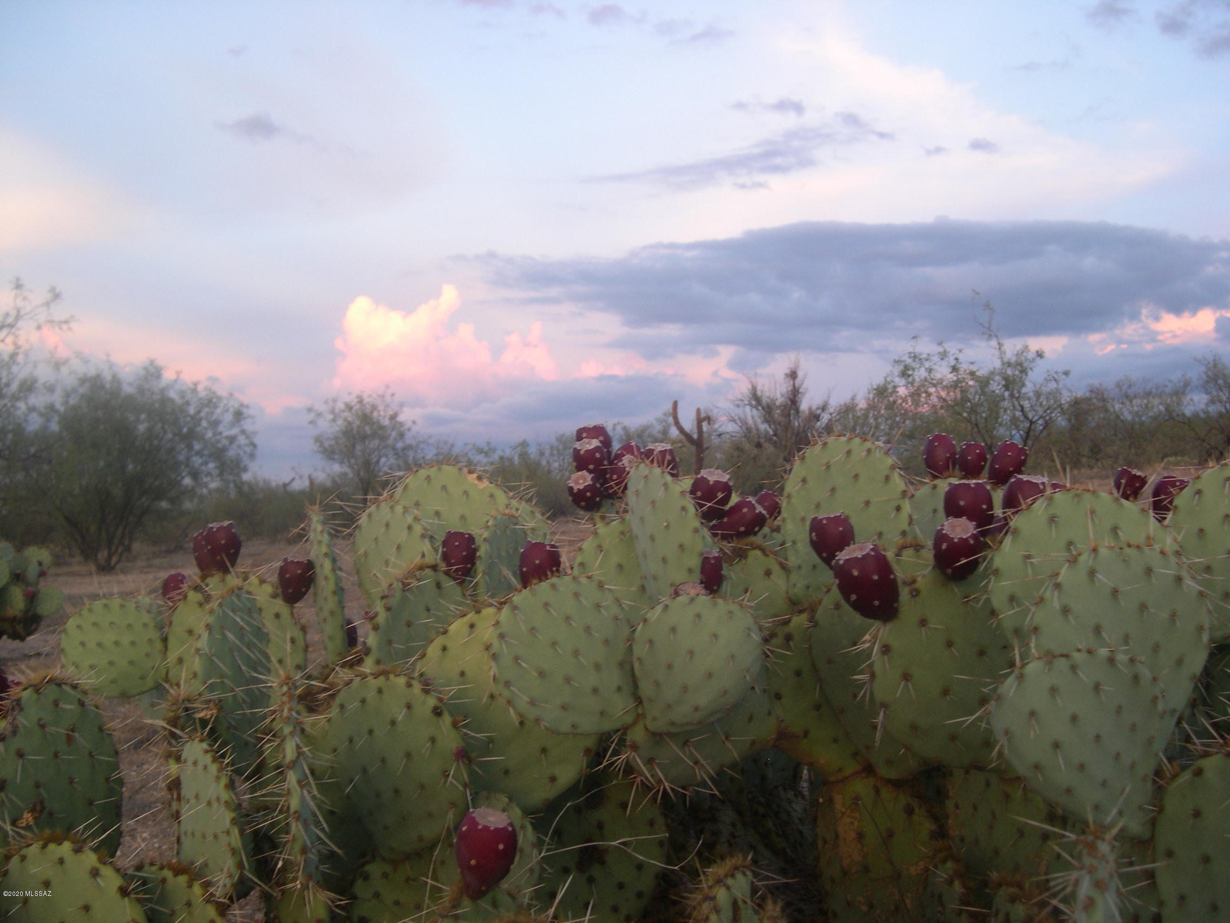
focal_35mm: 38
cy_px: 462
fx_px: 1350
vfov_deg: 37.7
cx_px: 615
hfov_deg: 49.0
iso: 100
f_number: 2.8
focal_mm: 8
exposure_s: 1/33.2
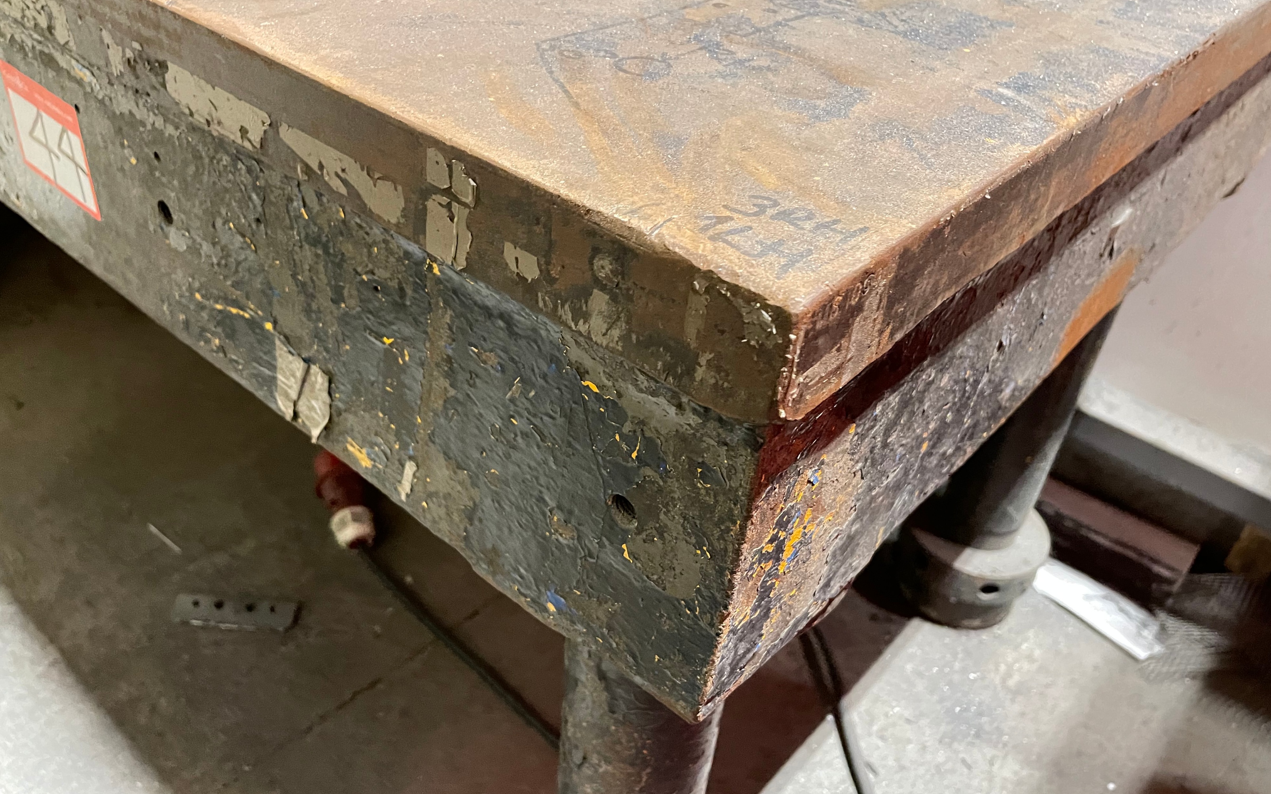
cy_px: 400
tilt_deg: -38.5
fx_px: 970
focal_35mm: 28
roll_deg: -4.7
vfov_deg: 44.5
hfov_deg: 66.5
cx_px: 633
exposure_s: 1/20
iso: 1000
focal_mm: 5.1
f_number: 1.6
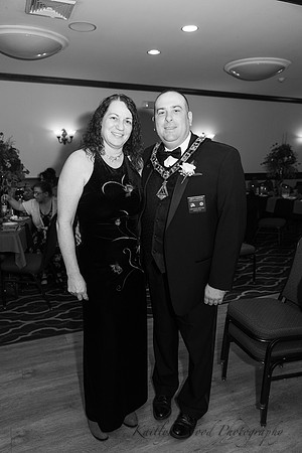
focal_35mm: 28
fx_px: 352
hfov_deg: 46.4
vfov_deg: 65.5
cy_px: 226
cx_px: 151
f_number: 4
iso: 800
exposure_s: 1/200
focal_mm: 28
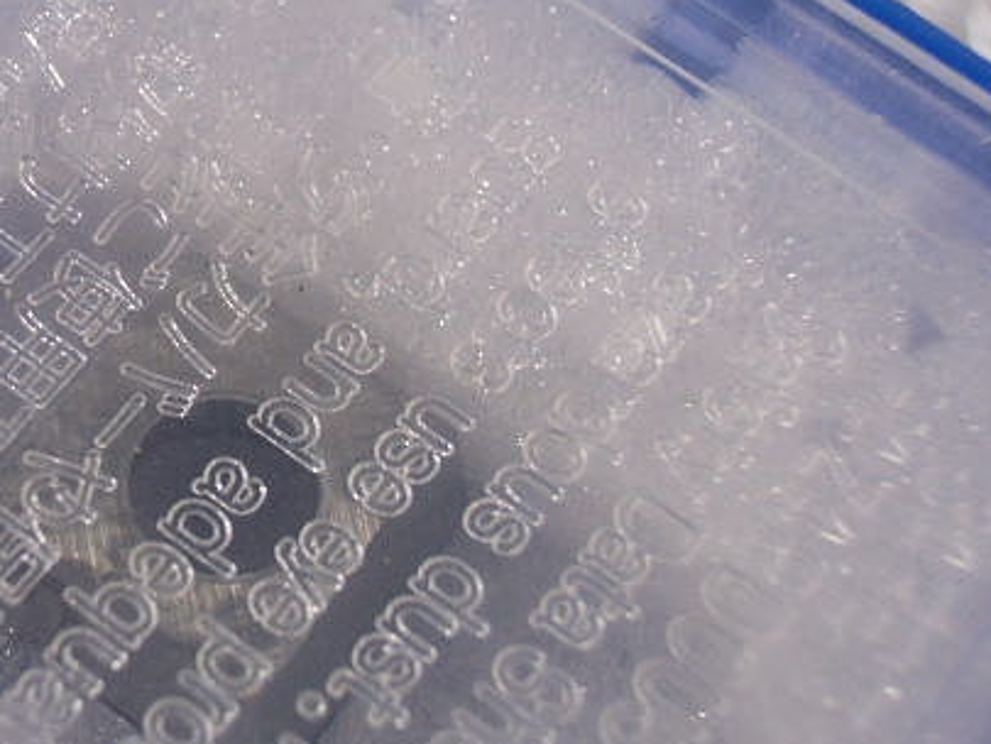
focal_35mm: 90
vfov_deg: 16.4
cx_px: 235
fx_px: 2577
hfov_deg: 21.6
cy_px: 428
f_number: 4.5
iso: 400
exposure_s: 1/80
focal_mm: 10.11
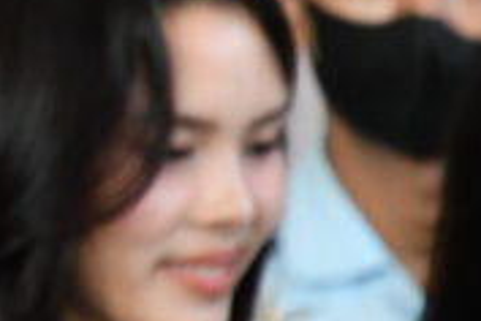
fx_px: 9299
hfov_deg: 2.9
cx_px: -813
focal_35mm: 696
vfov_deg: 2.0
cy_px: -26
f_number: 4
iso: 1600
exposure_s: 1/160
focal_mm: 80
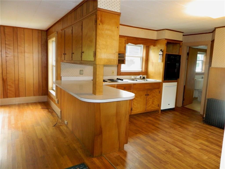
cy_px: 84
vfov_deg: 54.9
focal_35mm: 25
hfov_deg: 69.4
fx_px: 162
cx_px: 112
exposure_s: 1/20
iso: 400
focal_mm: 4.5
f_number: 3.1
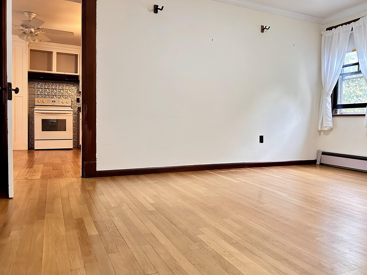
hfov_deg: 61.3
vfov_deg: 48.2
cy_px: 132
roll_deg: -1.2
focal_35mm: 29
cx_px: 212
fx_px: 307
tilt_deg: -1.4
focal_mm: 6.86
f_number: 1.78
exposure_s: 1/60
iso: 640
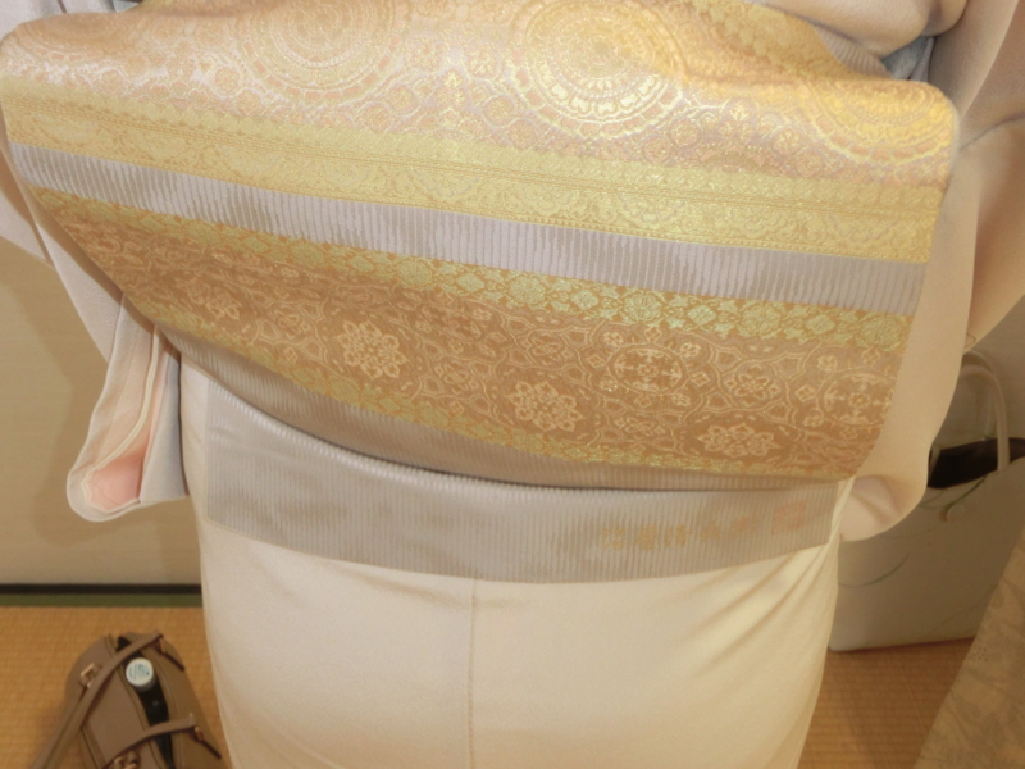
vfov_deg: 36.0
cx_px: 512
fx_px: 1184
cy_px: 384
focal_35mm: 40
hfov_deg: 46.8
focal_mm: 7.15
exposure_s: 1/25
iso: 400
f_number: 4
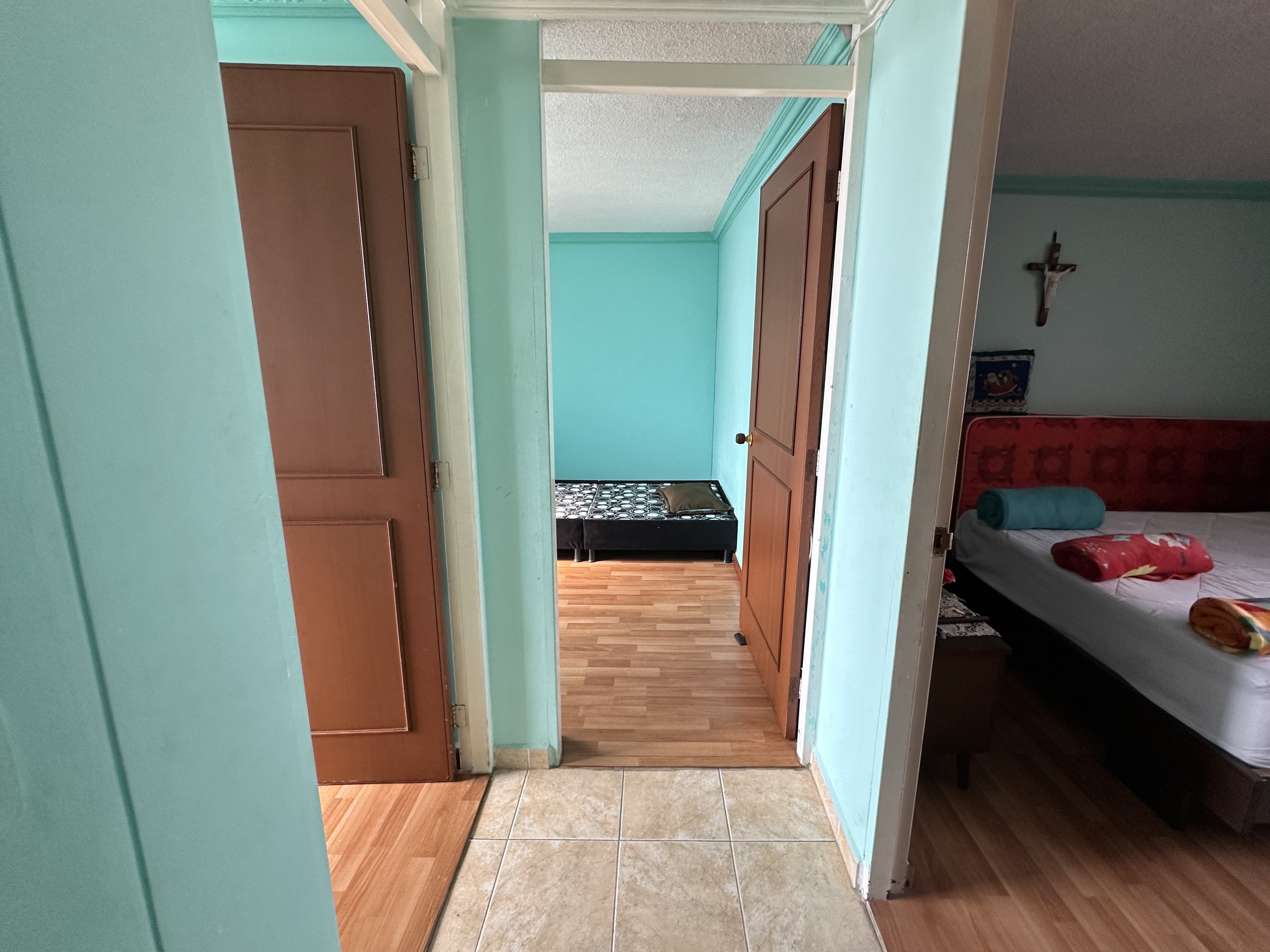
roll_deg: -0.7
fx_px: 550
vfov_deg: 81.7
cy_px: 459
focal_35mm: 15
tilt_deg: -12.9
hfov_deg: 98.2
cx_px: 652
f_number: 2.2
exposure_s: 1/99
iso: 125
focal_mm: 2.22
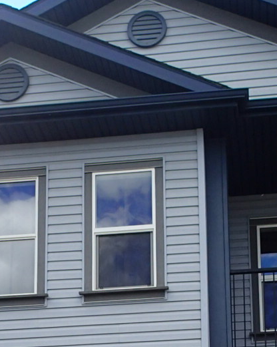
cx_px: 148
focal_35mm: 90
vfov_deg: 19.3
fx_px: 923
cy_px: 475
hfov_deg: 17.1
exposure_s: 1/640
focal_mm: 4.5
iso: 100
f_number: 2.8
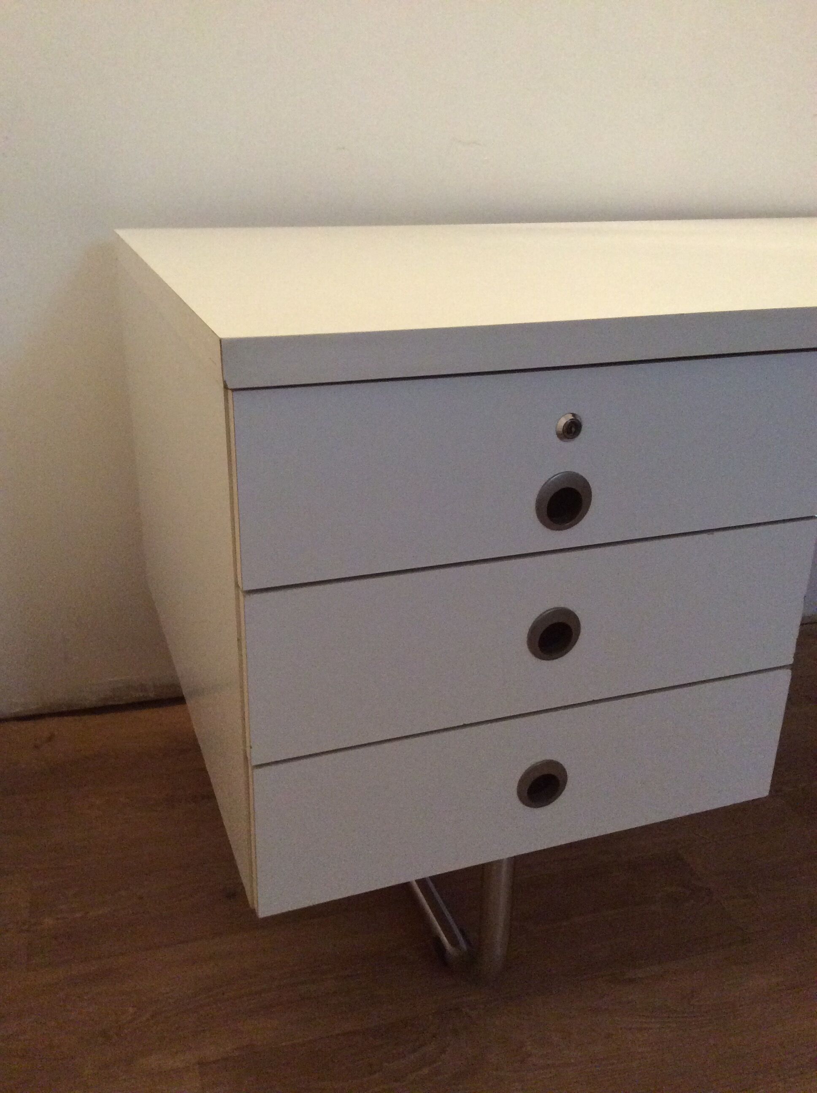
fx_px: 1010
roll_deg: -1.8
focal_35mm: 32
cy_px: 546
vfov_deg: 56.9
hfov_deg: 44.1
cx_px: 408
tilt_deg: -22.7
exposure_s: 1/20
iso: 320
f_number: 2.4
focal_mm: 3.3
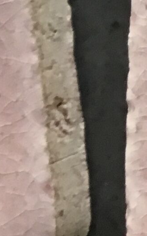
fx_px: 1307
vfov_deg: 9.9
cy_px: -126
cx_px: 663
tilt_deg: -84.5
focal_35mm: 204
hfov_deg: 5.4
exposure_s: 1/33
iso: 64
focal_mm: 3.3
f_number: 2.4
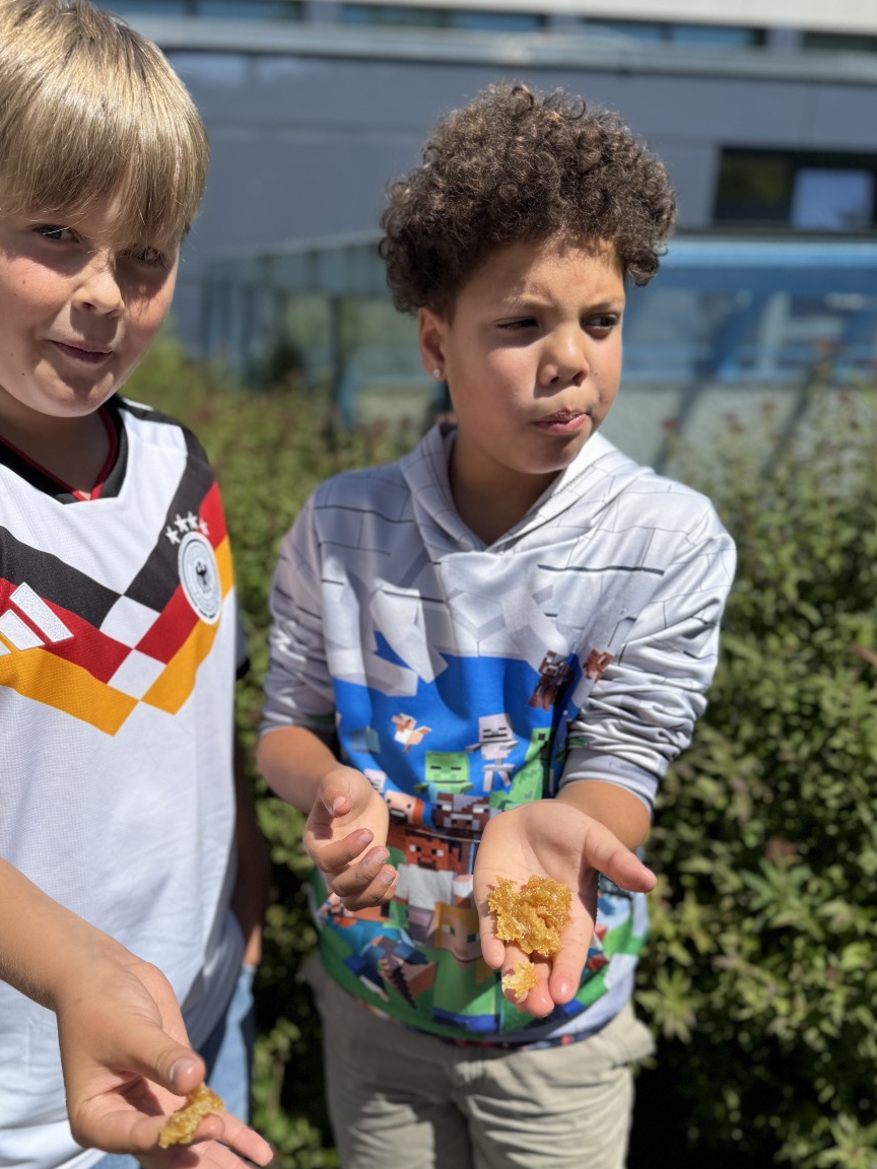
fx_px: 1013
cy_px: 702
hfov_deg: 46.4
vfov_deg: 59.5
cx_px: 333
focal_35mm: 30
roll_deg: -0.5
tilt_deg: -21.1
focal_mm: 6.76
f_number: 1.78
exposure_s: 1/4950
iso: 80
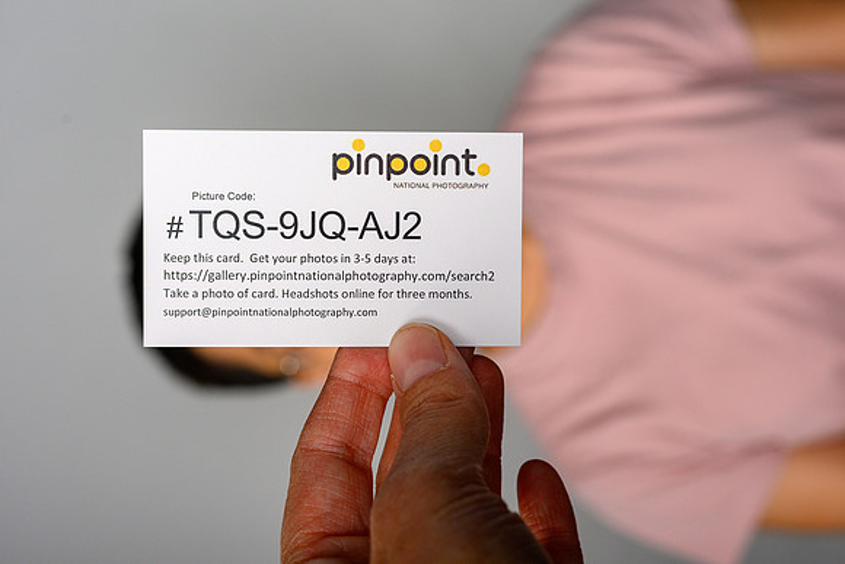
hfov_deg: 33.0
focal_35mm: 61
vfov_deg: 22.4
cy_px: 273
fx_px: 1424
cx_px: 416
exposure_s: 1/200
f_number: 7.1
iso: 200
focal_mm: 50
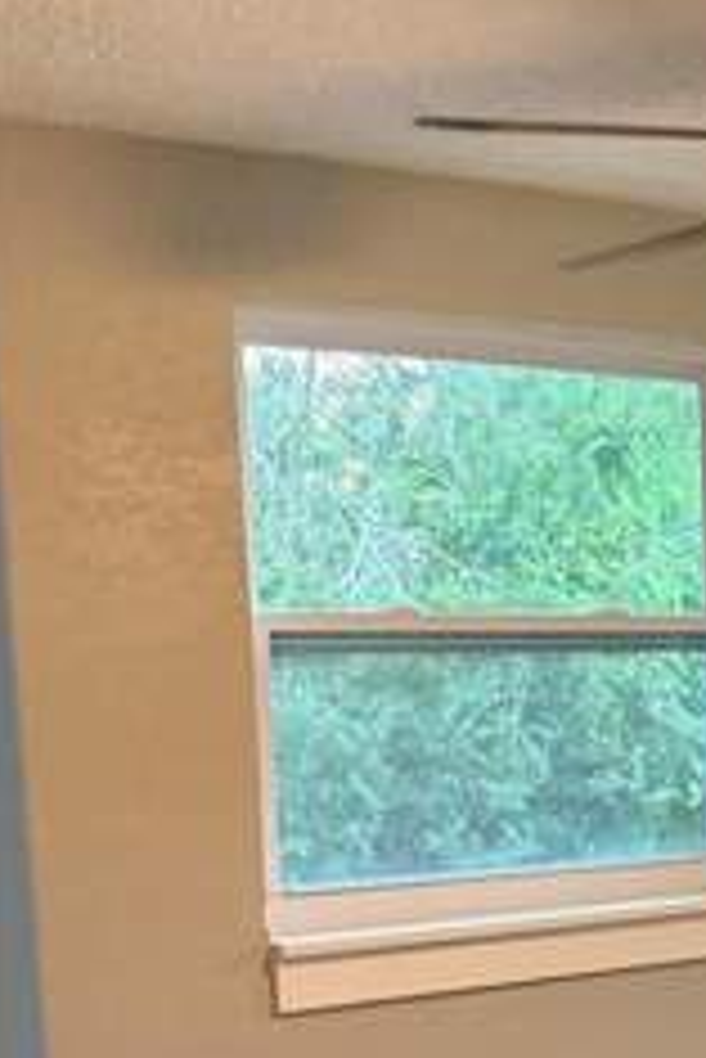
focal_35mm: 68
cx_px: 1061
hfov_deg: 17.9
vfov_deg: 28.6
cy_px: 923
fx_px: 1997
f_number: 1.78
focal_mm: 6.76
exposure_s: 1/60
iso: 640
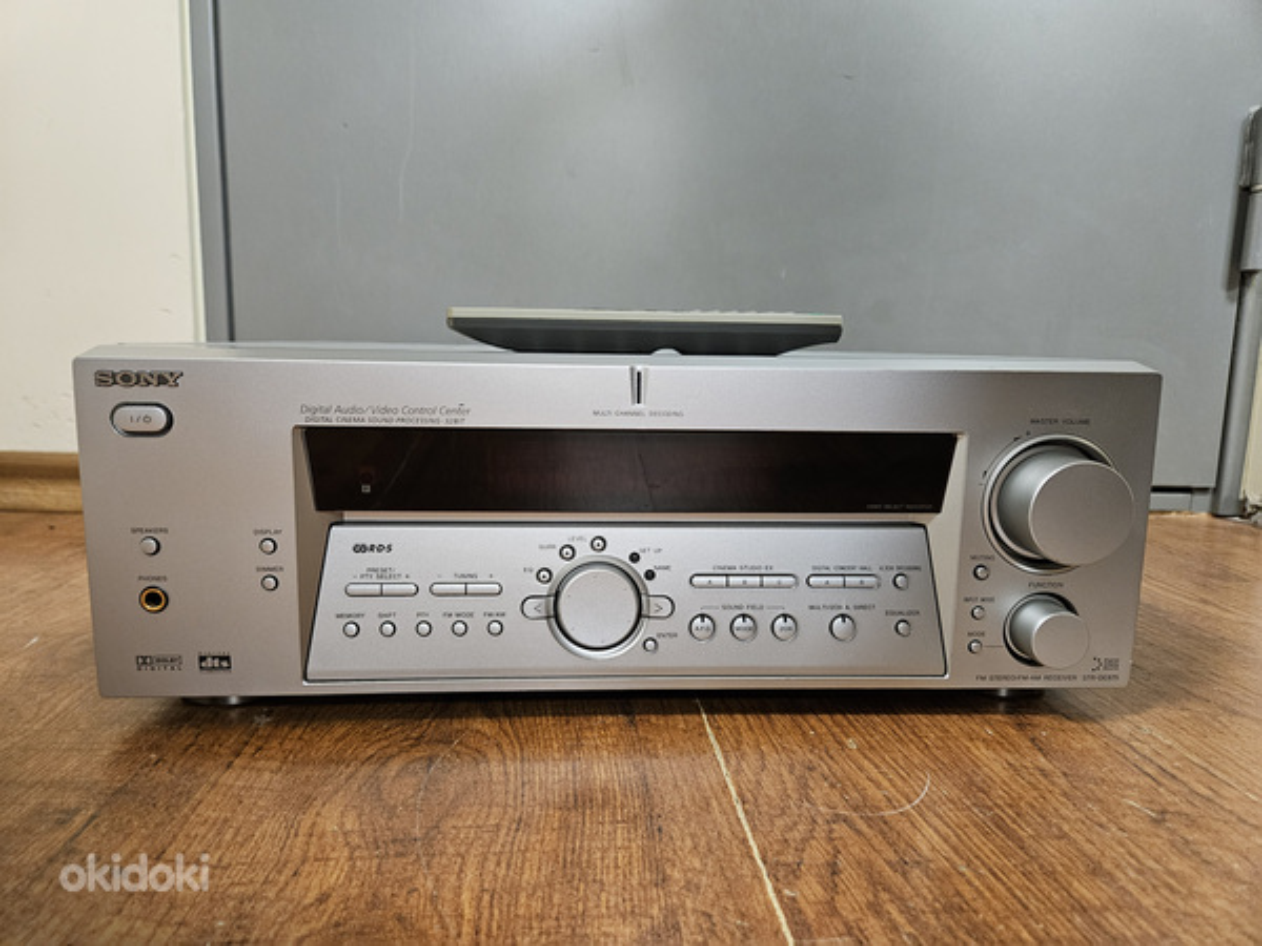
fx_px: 839
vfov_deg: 58.9
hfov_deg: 73.9
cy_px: 473
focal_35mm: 23
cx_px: 631
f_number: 1.8
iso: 640
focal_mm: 5.4
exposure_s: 1/50
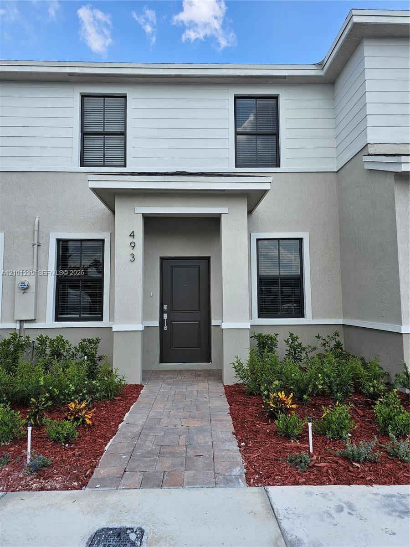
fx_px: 363
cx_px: 205
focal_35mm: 23
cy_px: 274
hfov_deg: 58.9
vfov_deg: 73.9
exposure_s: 1/709
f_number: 1.7
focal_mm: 6.3
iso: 10
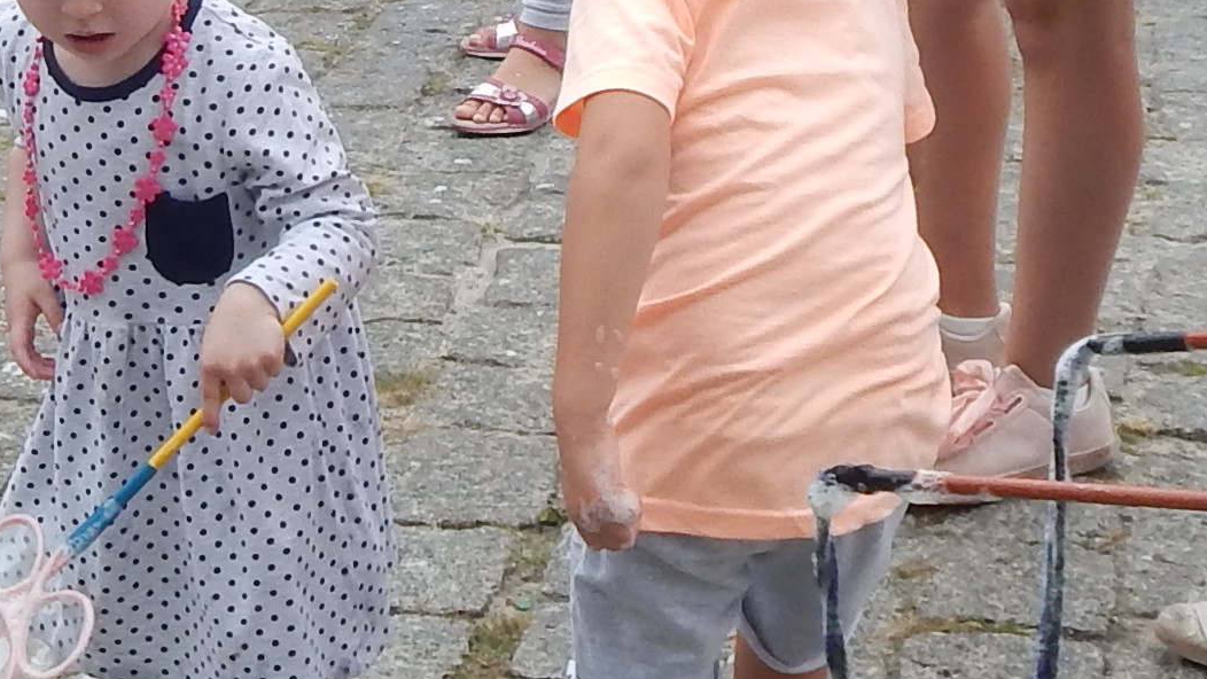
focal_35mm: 105
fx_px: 3361
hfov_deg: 20.3
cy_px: -5
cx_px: 453
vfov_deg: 11.4
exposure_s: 1/800
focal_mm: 4
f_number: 3
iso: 125
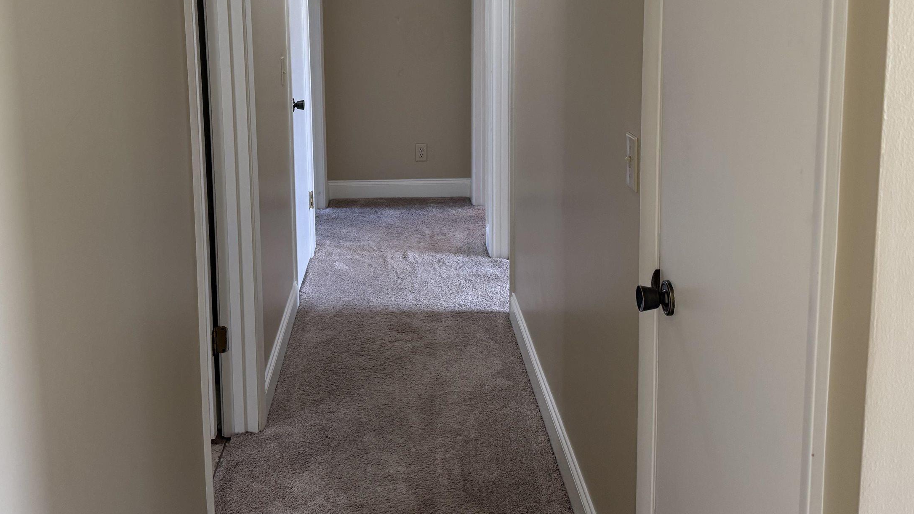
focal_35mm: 37
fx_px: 897
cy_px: 108
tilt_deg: -7.2
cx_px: 389
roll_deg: +1.6
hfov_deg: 53.8
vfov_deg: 31.2
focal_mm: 6.76
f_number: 1.78
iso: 200
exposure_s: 1/121
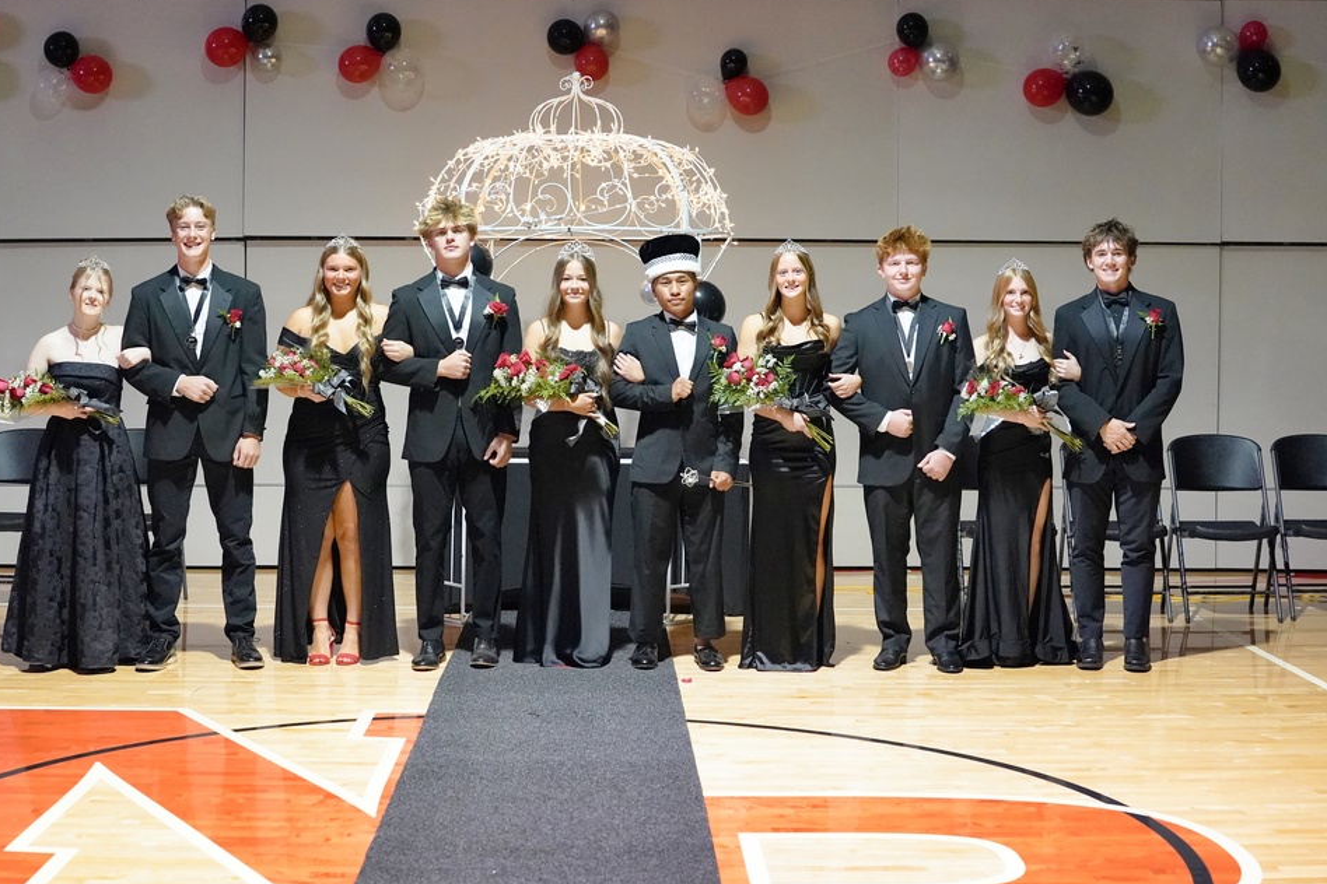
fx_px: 1990
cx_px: 612
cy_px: 434
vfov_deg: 25.1
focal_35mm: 54
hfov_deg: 36.9
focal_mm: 50
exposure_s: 1/500
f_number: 3.5
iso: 10000
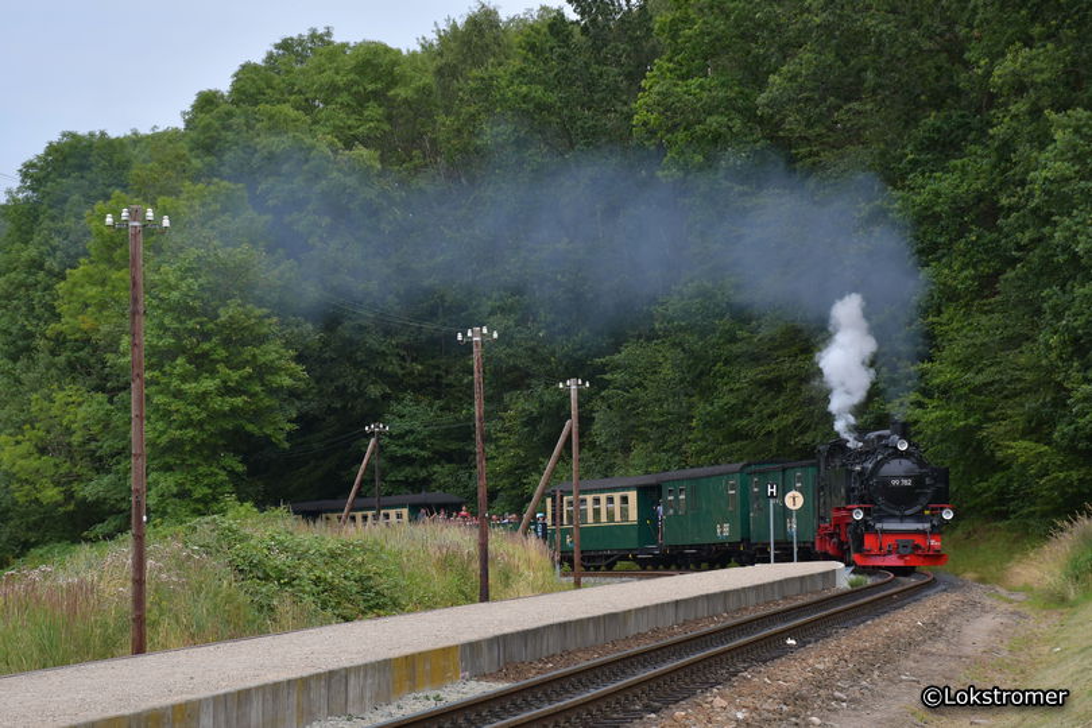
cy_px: 364
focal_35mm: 135
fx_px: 4095
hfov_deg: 15.2
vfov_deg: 10.2
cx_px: 546
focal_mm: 90
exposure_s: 1/400
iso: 200
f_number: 8
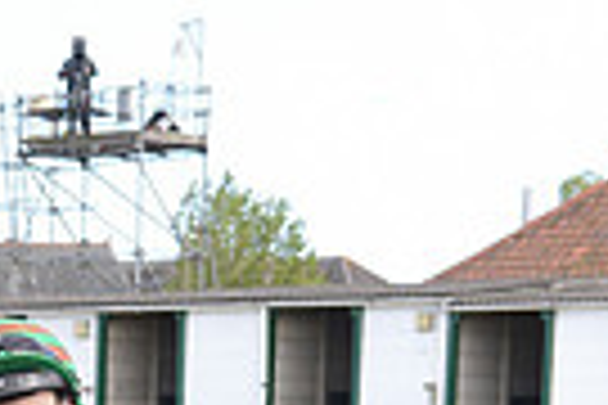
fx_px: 3985
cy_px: 794
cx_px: -613
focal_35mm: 236
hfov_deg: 8.3
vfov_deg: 5.7
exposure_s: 1/250
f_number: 7.1
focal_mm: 55
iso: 400
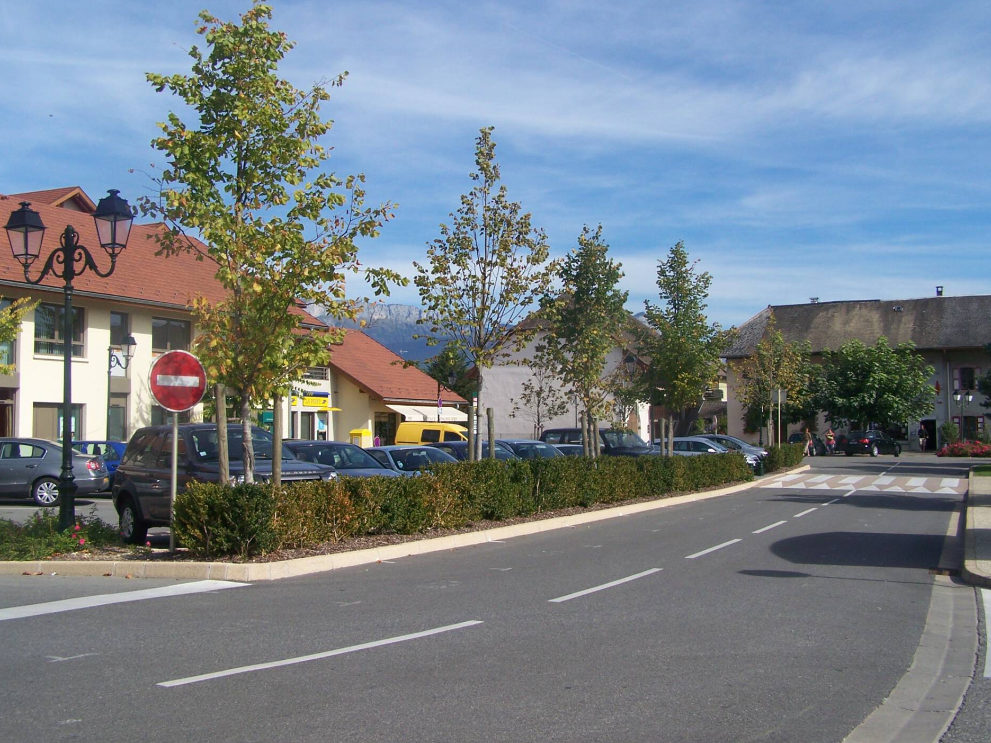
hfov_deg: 47.9
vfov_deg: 36.8
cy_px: 367
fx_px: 1116
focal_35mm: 39
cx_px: 502
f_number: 4
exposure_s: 1/800
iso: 80
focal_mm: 6.3
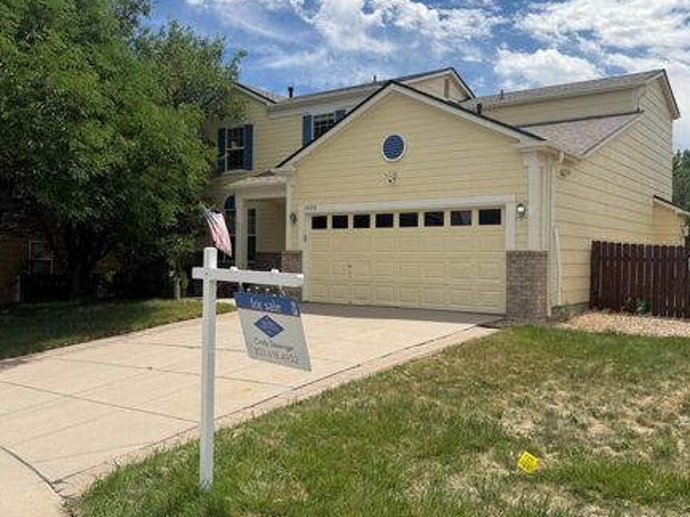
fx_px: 658
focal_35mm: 33
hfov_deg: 55.3
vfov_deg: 42.9
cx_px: 315
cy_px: 247
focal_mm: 6.76
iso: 80
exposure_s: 1/6711
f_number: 1.78
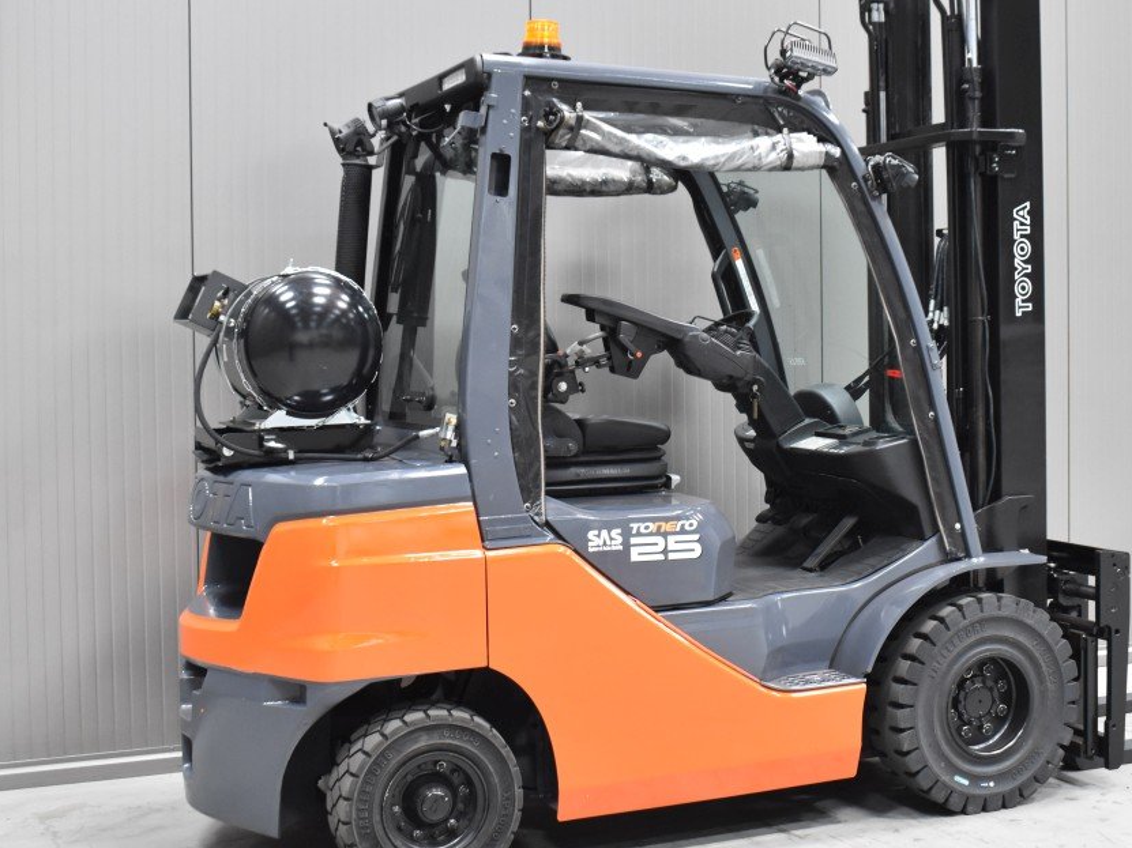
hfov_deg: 38.1
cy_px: 392
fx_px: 1635
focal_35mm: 50
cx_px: 655
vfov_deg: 29.1
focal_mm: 24
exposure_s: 1/20
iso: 1600
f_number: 5
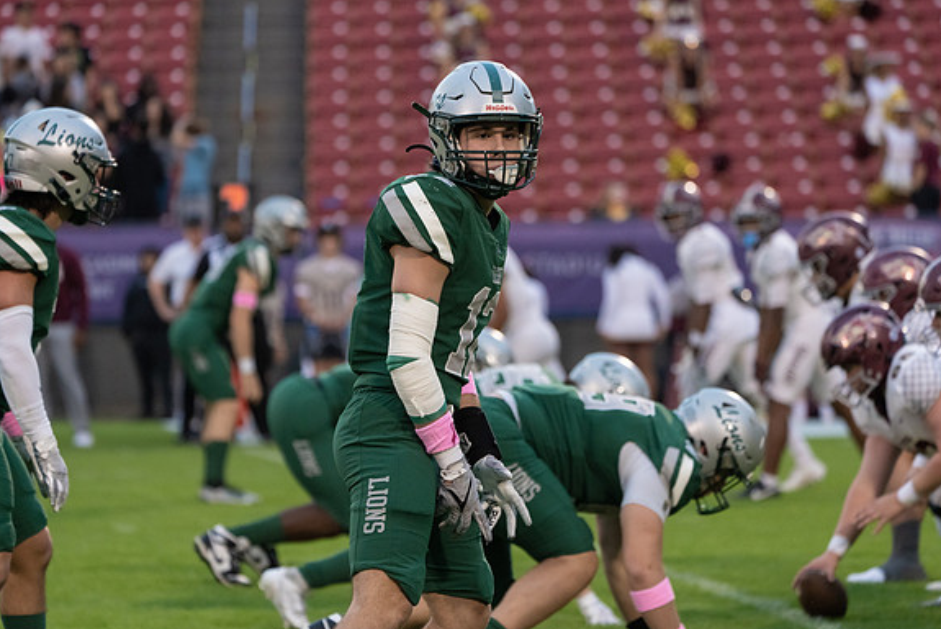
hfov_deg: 8.1
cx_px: 471
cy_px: 315
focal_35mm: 255
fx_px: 6668
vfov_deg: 5.4
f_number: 5.6
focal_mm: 253
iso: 4000
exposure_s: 1/1250
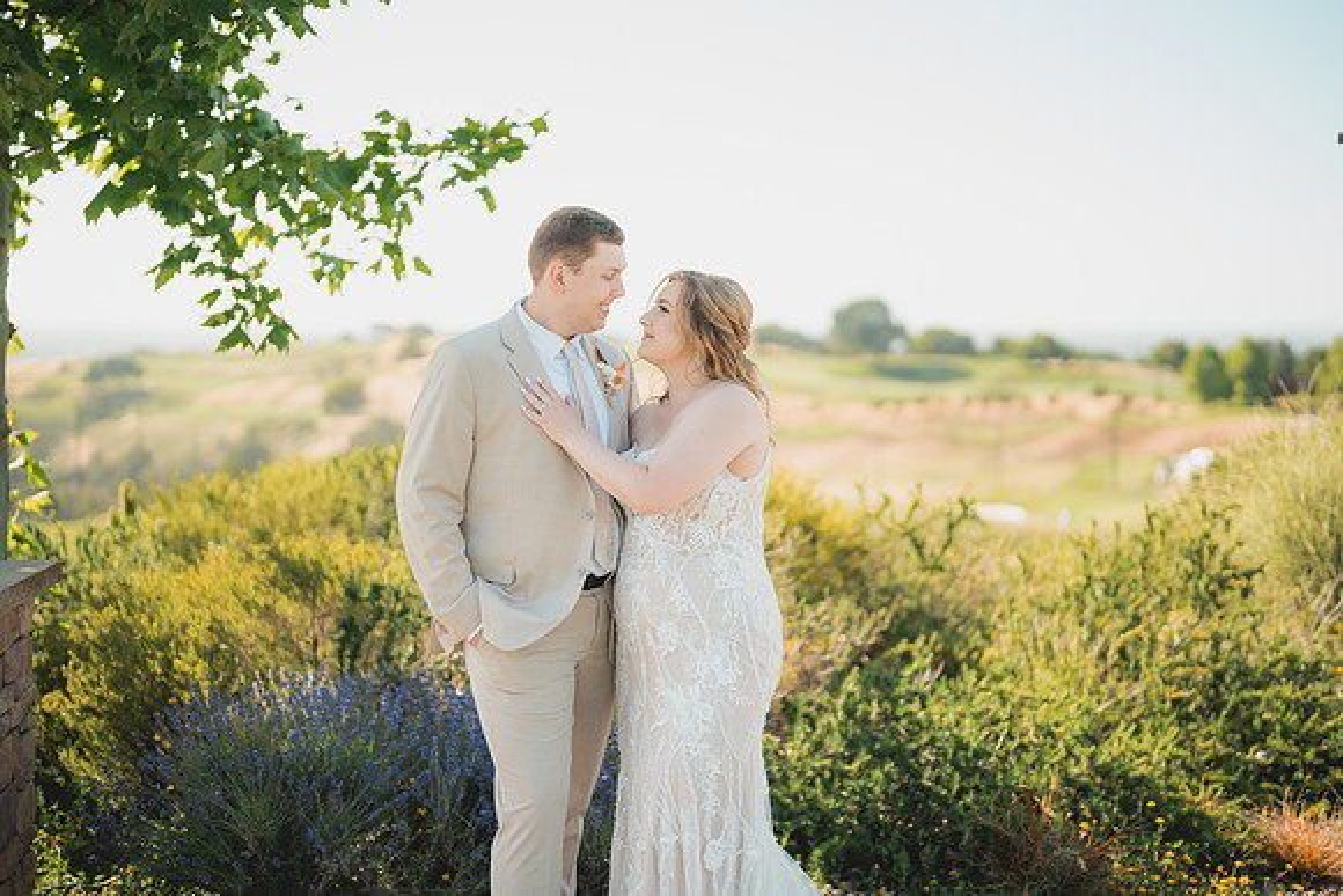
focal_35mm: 50
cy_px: 448
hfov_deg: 39.6
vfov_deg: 27.0
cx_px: 672
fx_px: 1866
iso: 50
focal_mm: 50
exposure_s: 1/1600
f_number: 1.2
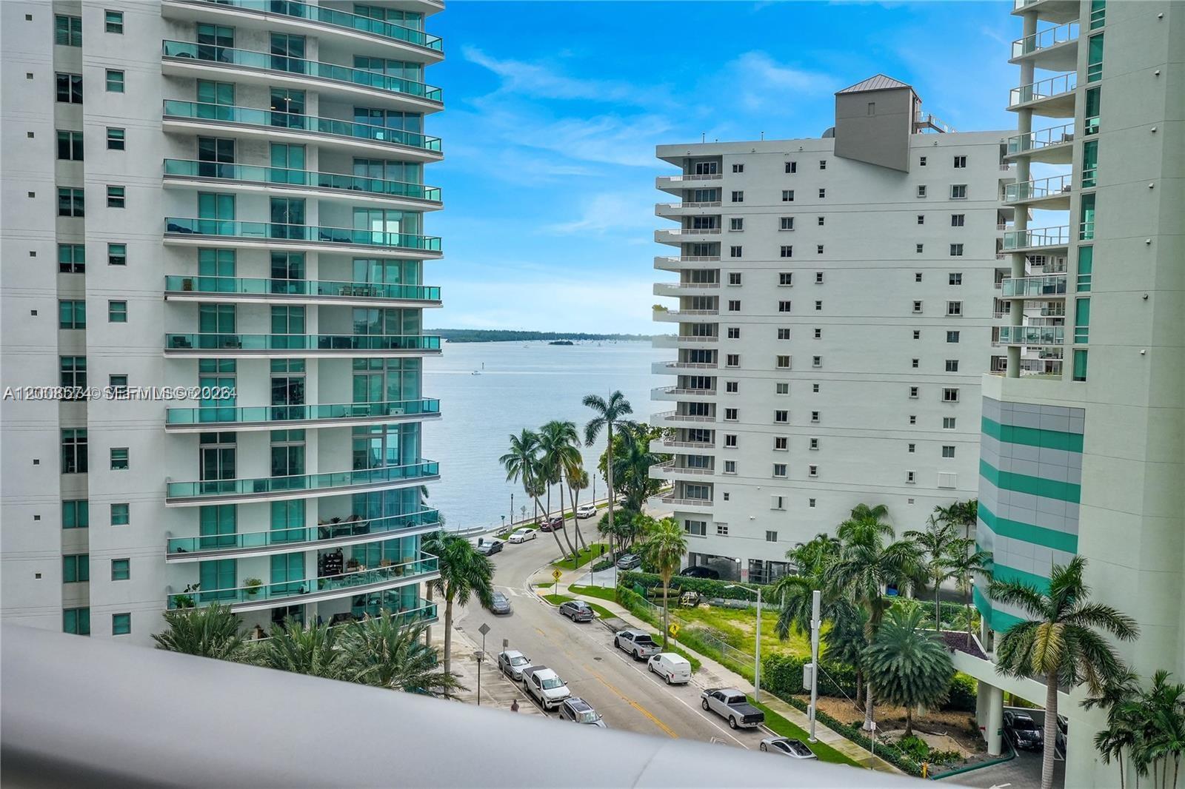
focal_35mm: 30
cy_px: 394
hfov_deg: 61.9
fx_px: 987
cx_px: 592
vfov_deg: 43.6
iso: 640
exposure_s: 1/1250
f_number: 14
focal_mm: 20
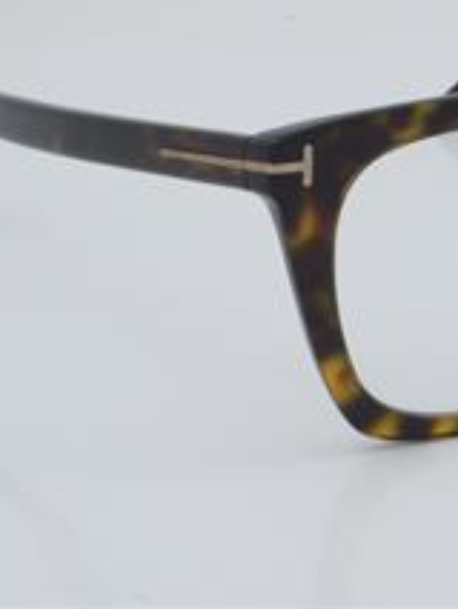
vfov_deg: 14.6
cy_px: 232
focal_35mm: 135
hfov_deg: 10.9
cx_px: 501
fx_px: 2379
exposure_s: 1/3
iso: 100
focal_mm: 50
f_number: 32
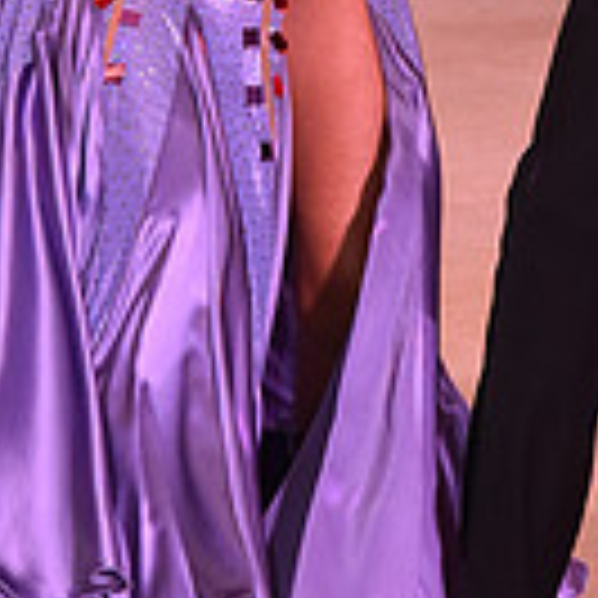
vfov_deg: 5.5
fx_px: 6176
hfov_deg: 5.5
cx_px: 366
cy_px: -297
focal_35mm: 316
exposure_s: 1/320
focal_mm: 85
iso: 2500
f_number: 6.3
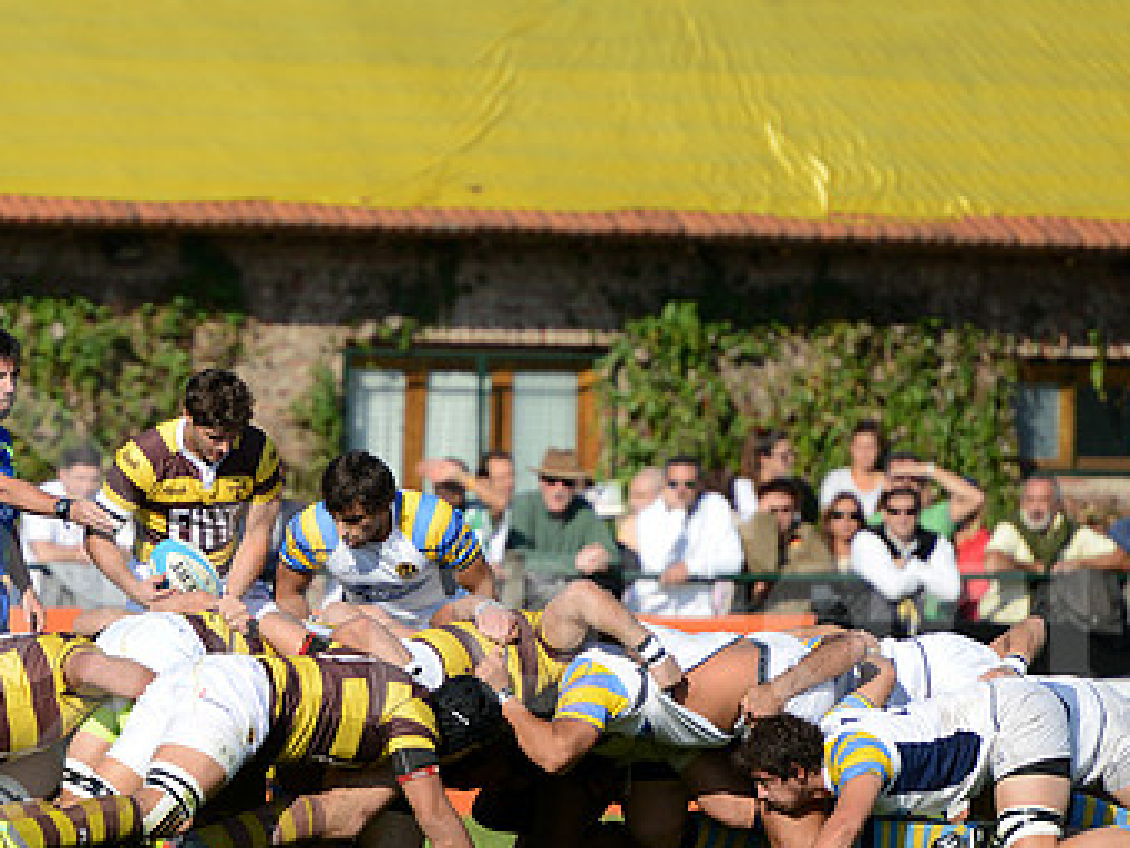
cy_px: 600
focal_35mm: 443
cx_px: 479
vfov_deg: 3.4
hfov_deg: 4.5
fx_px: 14461
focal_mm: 270
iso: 400
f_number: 4
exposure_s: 1/2000
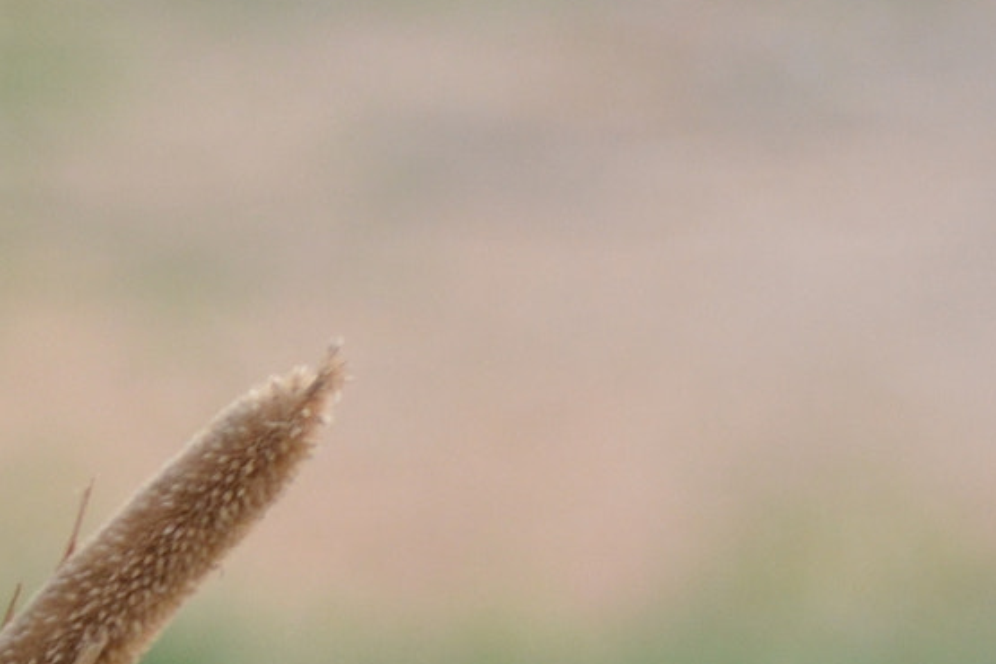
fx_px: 19891
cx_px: -115
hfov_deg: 2.9
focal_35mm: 719
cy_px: -424
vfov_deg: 1.9
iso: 800
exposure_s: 1/200
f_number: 4.2
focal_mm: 130
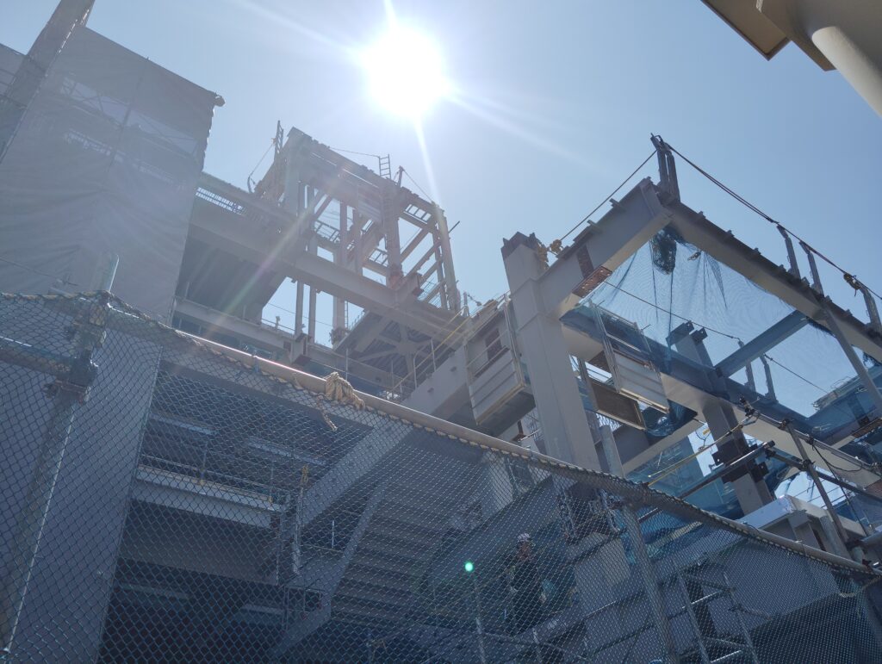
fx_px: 714
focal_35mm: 28
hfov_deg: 63.4
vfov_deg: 49.9
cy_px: 332
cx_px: 441
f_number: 1.8
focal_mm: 4.22
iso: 50
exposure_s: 1/1748
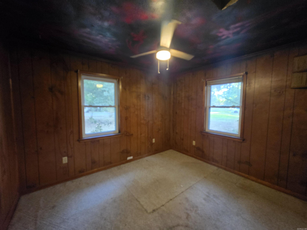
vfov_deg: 89.9
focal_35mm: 13
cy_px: 115
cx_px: 154
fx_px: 115
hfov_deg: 106.2
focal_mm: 2.2
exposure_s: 1/60
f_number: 1.9
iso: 1000
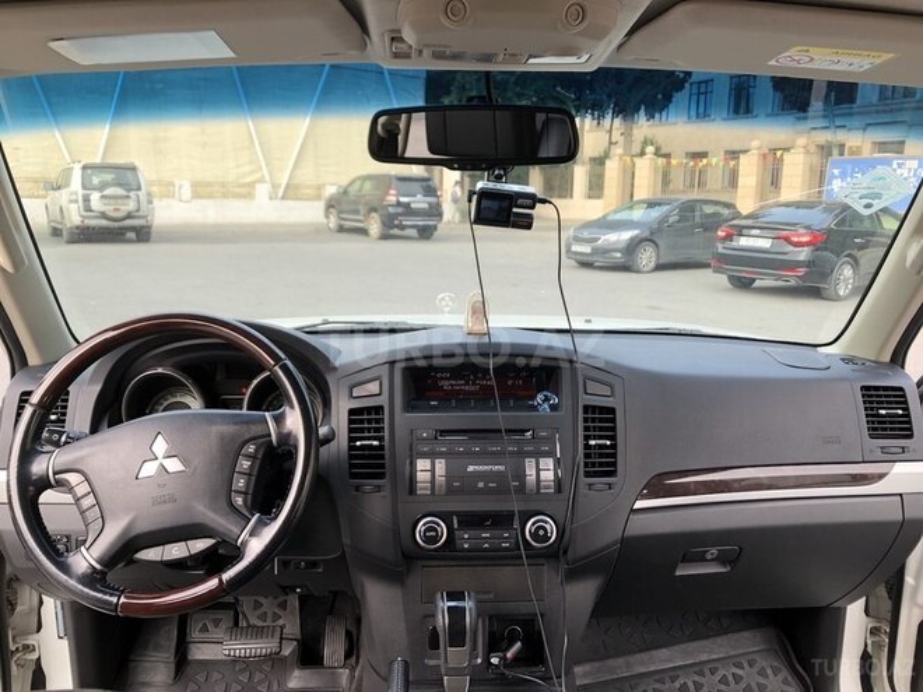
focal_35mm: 29
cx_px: 462
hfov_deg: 61.7
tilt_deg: -10.8
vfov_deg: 48.2
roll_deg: -1.6
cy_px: 346
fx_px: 773
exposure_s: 1/100
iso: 32
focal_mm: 3.99
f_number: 1.8
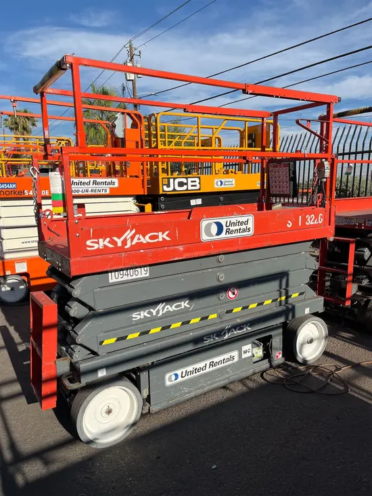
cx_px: 186
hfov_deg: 53.1
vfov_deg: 67.3
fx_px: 372
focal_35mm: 26
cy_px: 248
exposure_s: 1/4854
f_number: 1.6
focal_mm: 5.1
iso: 50
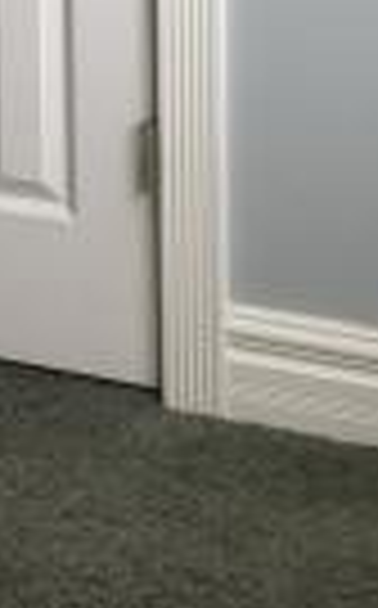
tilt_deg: -8.9
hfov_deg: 8.6
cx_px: -270
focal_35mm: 146
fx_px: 2414
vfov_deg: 13.3
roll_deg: +2.3
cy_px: -369
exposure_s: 1/60
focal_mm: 4.15
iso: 32
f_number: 2.2
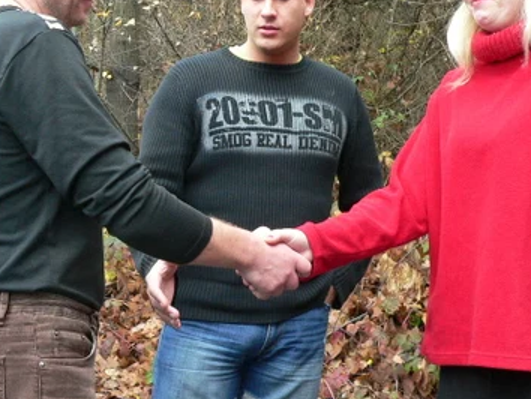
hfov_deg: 31.6
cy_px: 141
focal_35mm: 61
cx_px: 224
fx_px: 936
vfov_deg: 24.0
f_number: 2.8
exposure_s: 1/80
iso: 200
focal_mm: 6
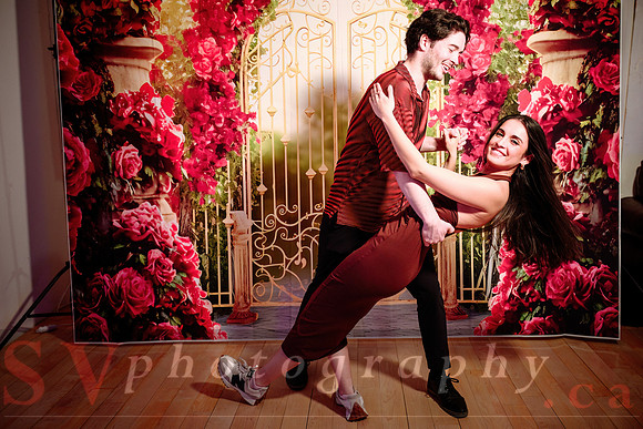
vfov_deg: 41.4
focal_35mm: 32
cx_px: 322
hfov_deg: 59.0
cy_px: 214
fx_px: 568
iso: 1600
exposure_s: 1/200
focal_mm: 30
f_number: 2.8
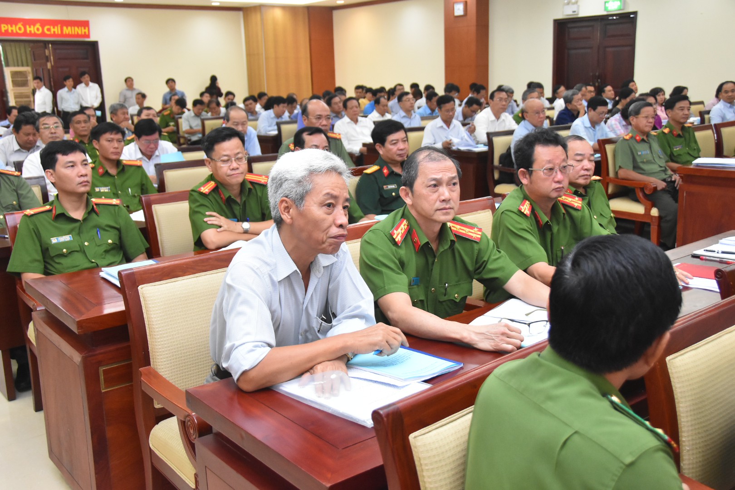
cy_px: 245
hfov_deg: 53.1
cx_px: 368
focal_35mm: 36
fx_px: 735
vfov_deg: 36.9
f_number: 3.8
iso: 2500
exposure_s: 1/200
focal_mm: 24
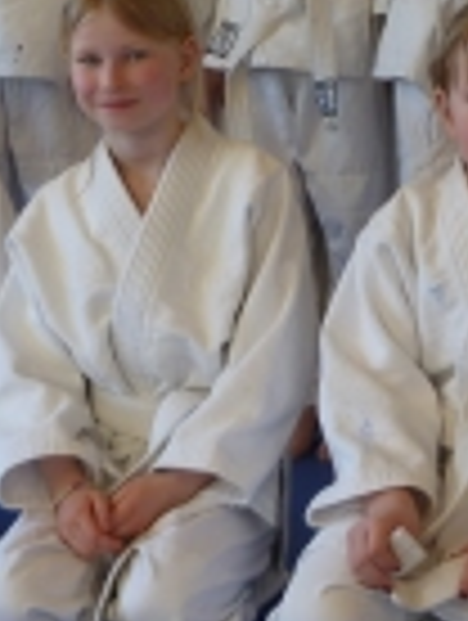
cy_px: 158
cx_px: 284
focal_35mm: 111
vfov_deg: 17.6
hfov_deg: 13.4
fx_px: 1995
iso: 100
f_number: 3.5
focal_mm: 5.7
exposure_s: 1/30
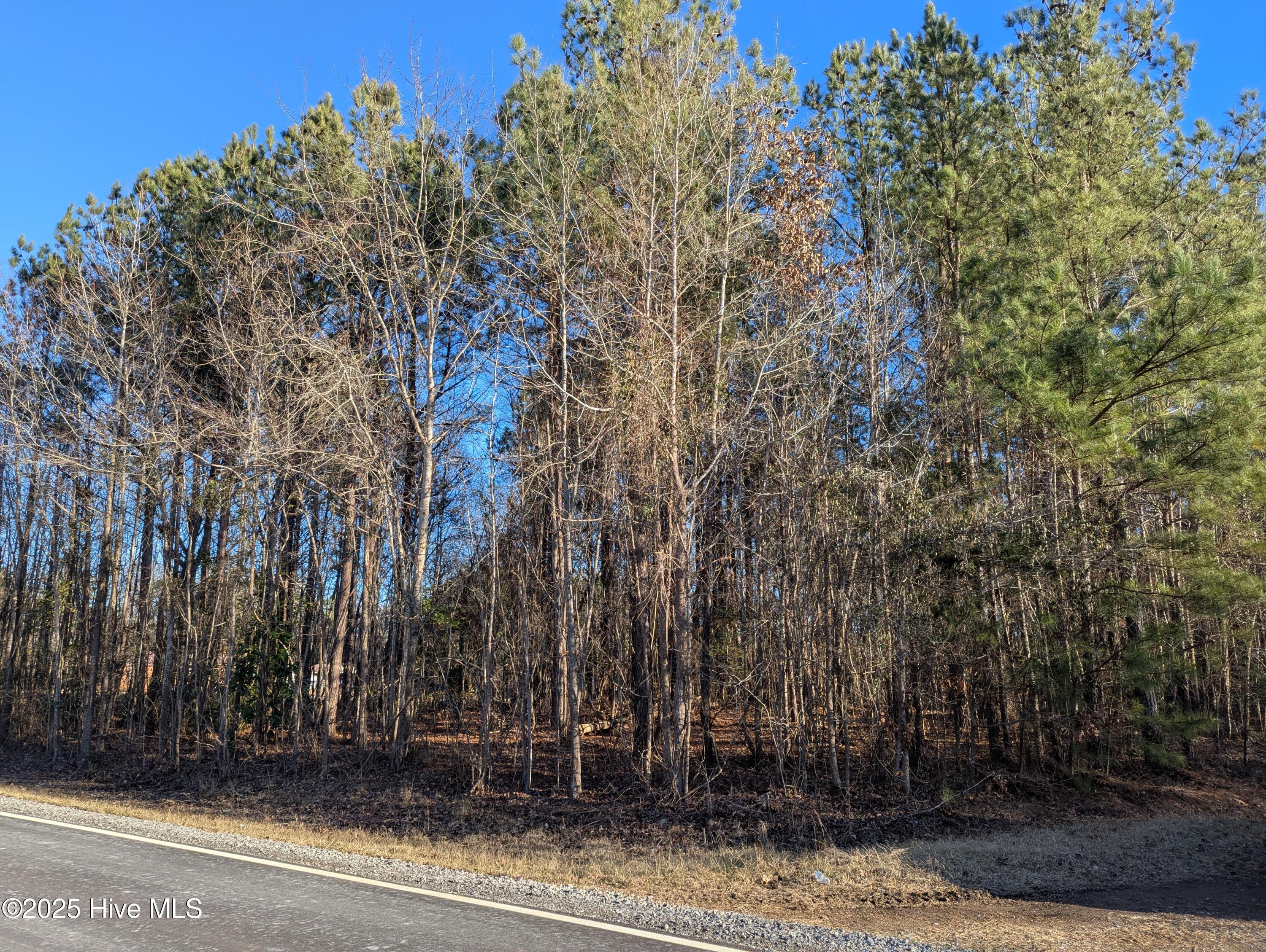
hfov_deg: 71.5
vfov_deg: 56.9
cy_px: 476
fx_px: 879
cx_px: 633
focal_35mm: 24
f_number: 1.85
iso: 47
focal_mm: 6.81
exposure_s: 1/654
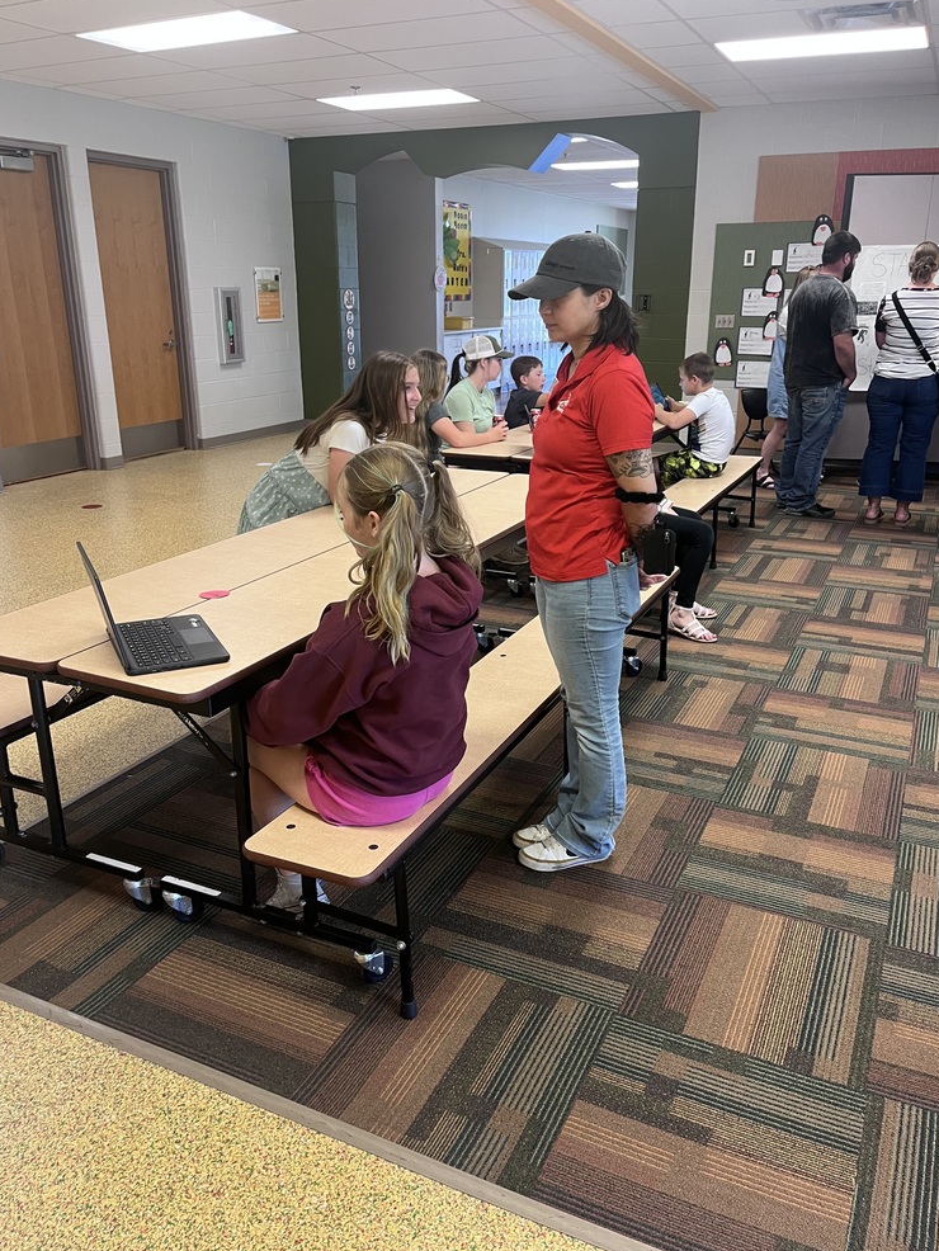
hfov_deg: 51.4
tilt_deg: -19.2
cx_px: 477
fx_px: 976
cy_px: 620
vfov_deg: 65.3
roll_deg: +0.8
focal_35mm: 27
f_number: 1.6
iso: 160
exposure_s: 1/60
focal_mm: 5.1
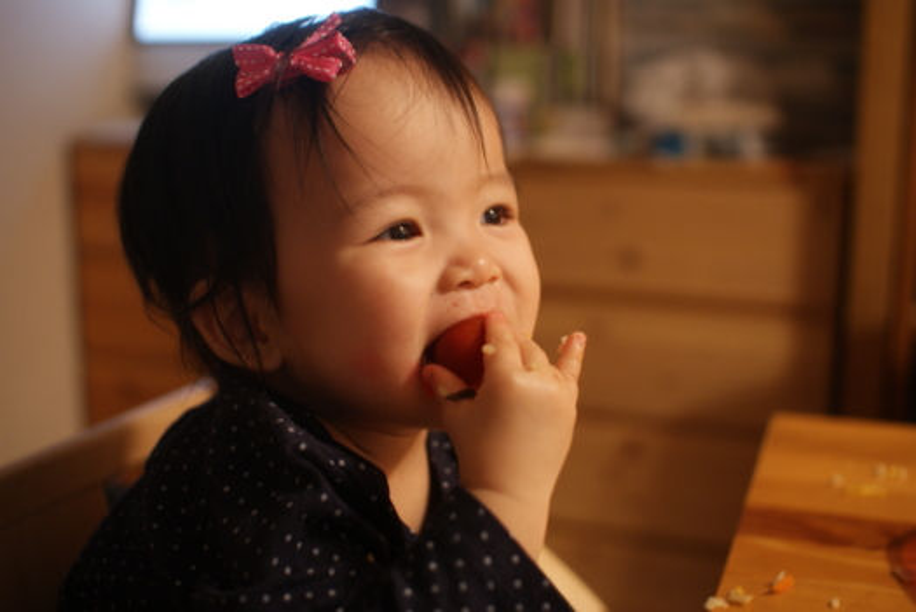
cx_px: 458
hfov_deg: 43.6
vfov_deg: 29.9
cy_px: 306
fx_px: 1146
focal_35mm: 45
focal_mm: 30
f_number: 2
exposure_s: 1/20
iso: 400
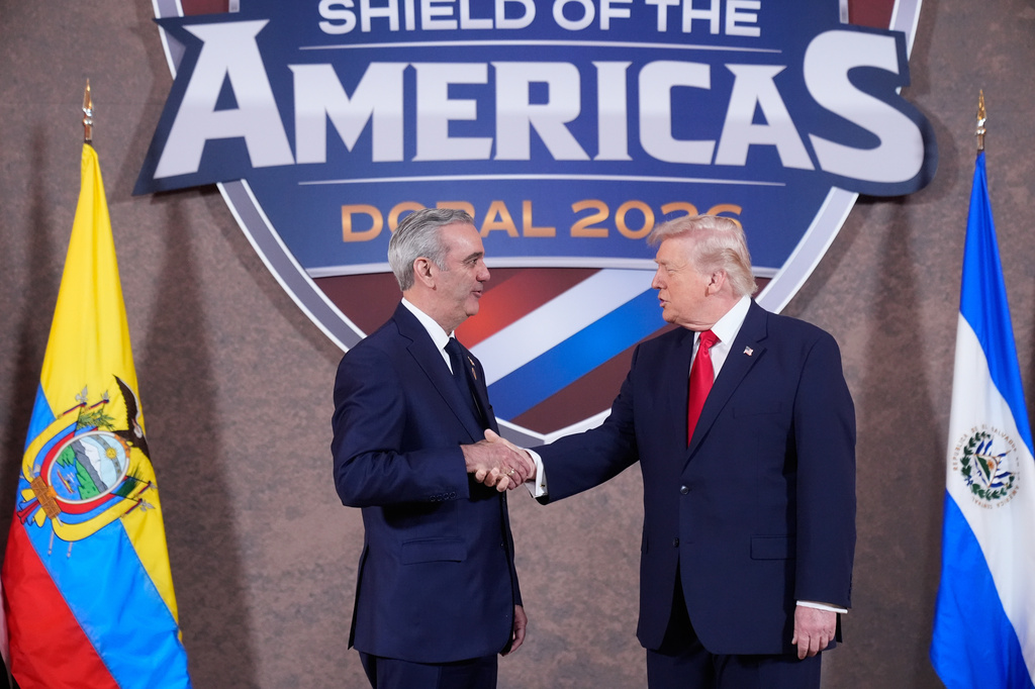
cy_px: 344
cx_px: 518
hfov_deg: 28.9
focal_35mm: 70
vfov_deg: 19.4
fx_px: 2012
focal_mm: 70
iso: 5000
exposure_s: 1/320
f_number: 3.5
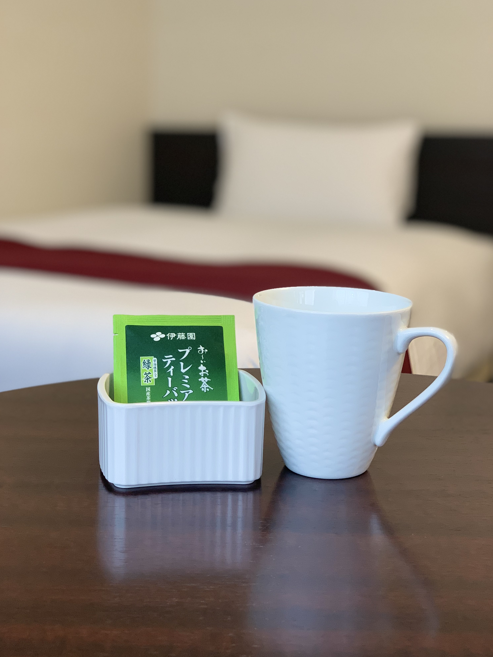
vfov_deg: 36.2
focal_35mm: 53
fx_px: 1006
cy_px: 325
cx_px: 247
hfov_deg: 27.5
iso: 64
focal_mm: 6
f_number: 2.4
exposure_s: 1/60
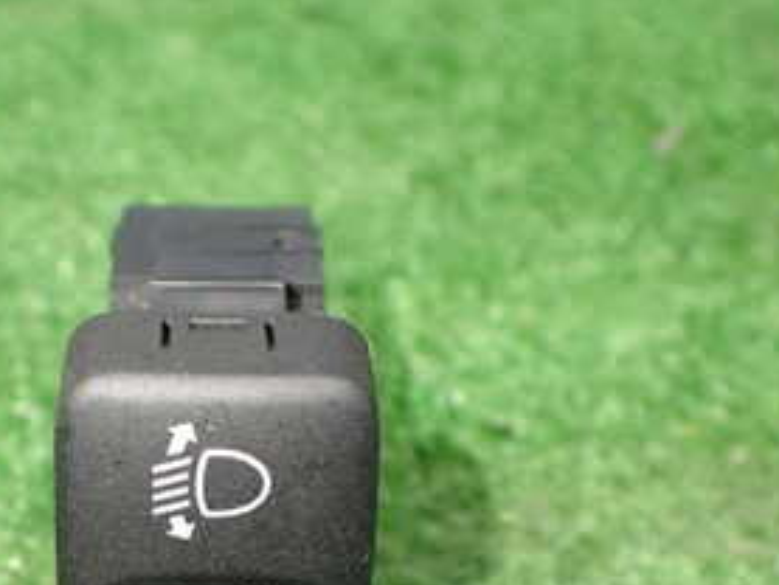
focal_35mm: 65
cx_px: 222
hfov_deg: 29.5
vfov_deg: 22.0
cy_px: 534
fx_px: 1463
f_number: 2.3
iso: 800
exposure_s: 1/80
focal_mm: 5.4
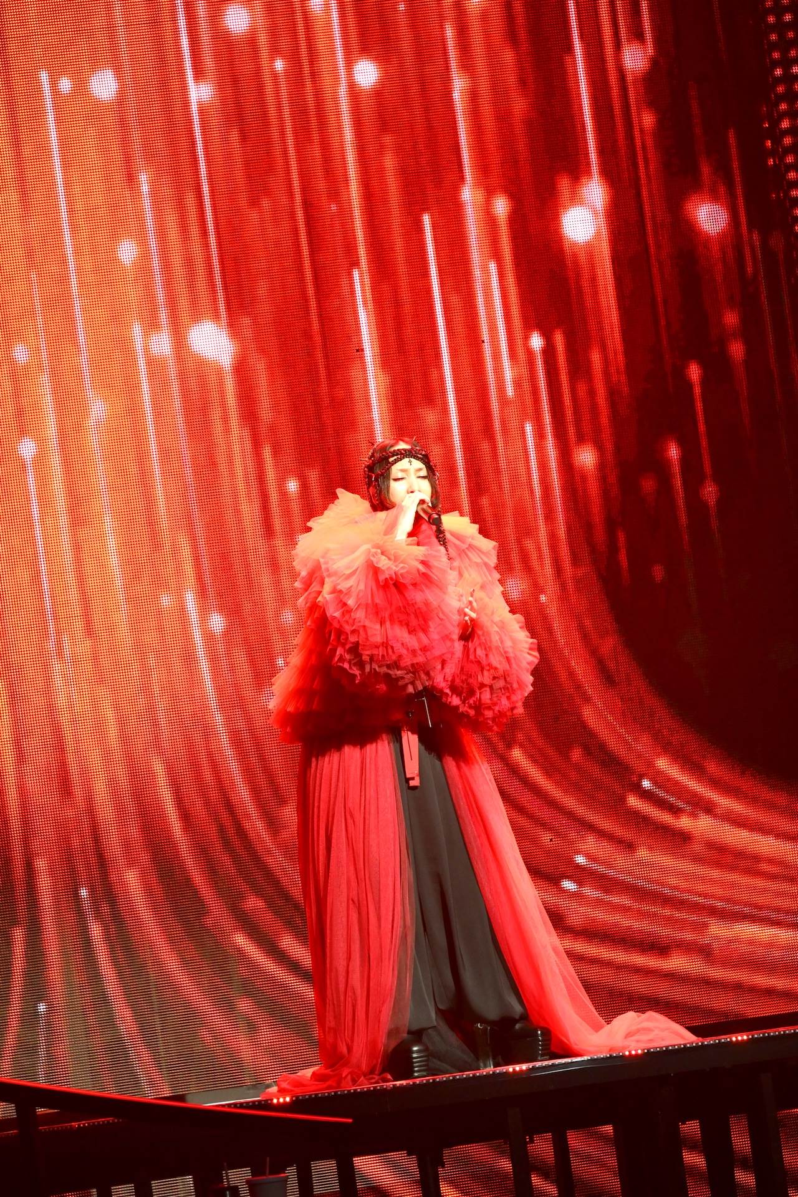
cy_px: 598
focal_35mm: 400
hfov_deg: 3.4
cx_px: 399
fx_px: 13299
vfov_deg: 5.2
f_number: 5.6
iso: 3200
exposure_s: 1/160
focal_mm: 400
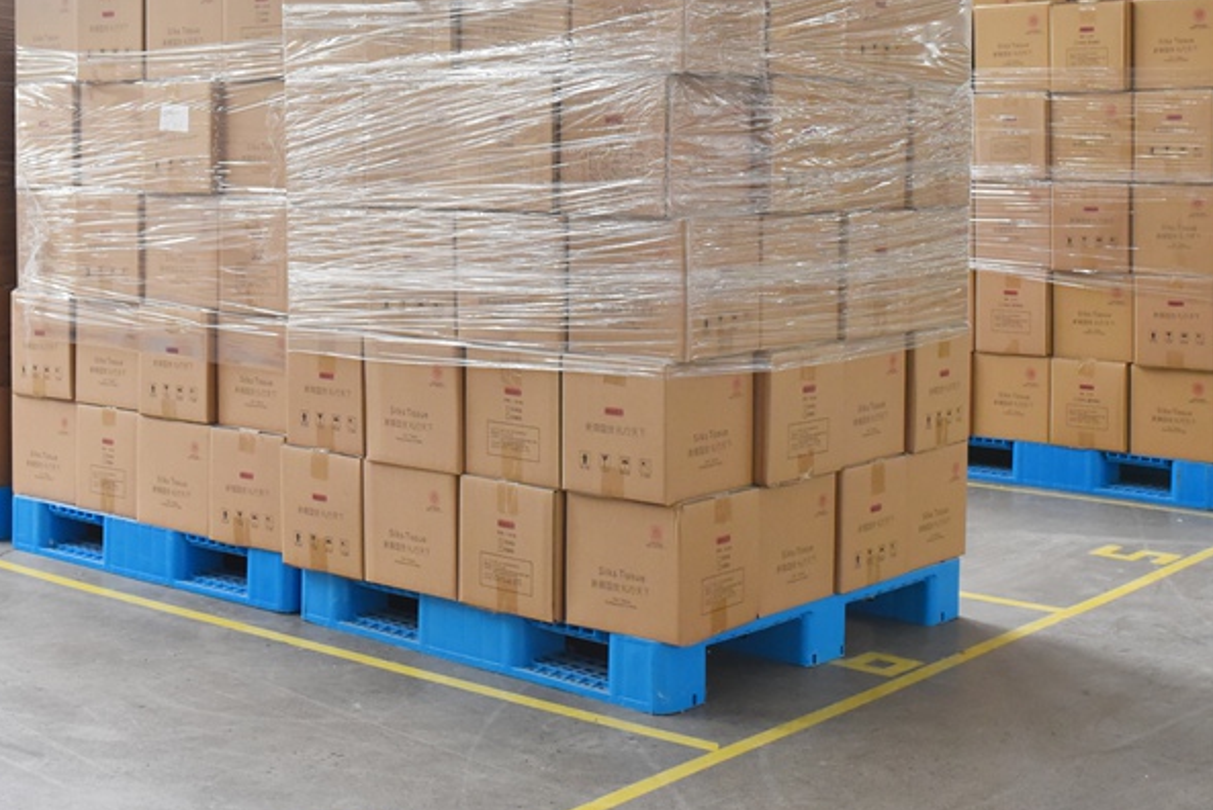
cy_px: 180
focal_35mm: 59
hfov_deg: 33.9
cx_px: 599
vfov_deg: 22.7
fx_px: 1989
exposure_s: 1/125
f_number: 6.3
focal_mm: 35
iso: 2500
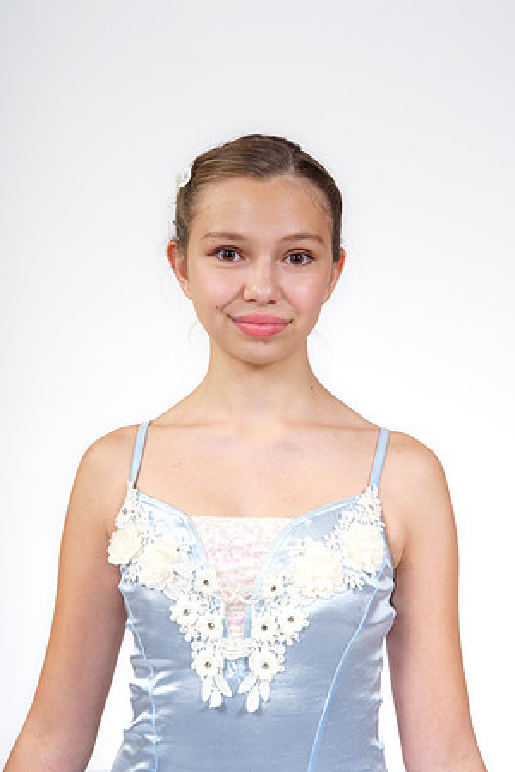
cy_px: 386
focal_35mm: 70
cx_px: 258
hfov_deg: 19.5
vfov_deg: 28.8
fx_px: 1502
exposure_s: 1/125
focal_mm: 70
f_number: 8
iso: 320
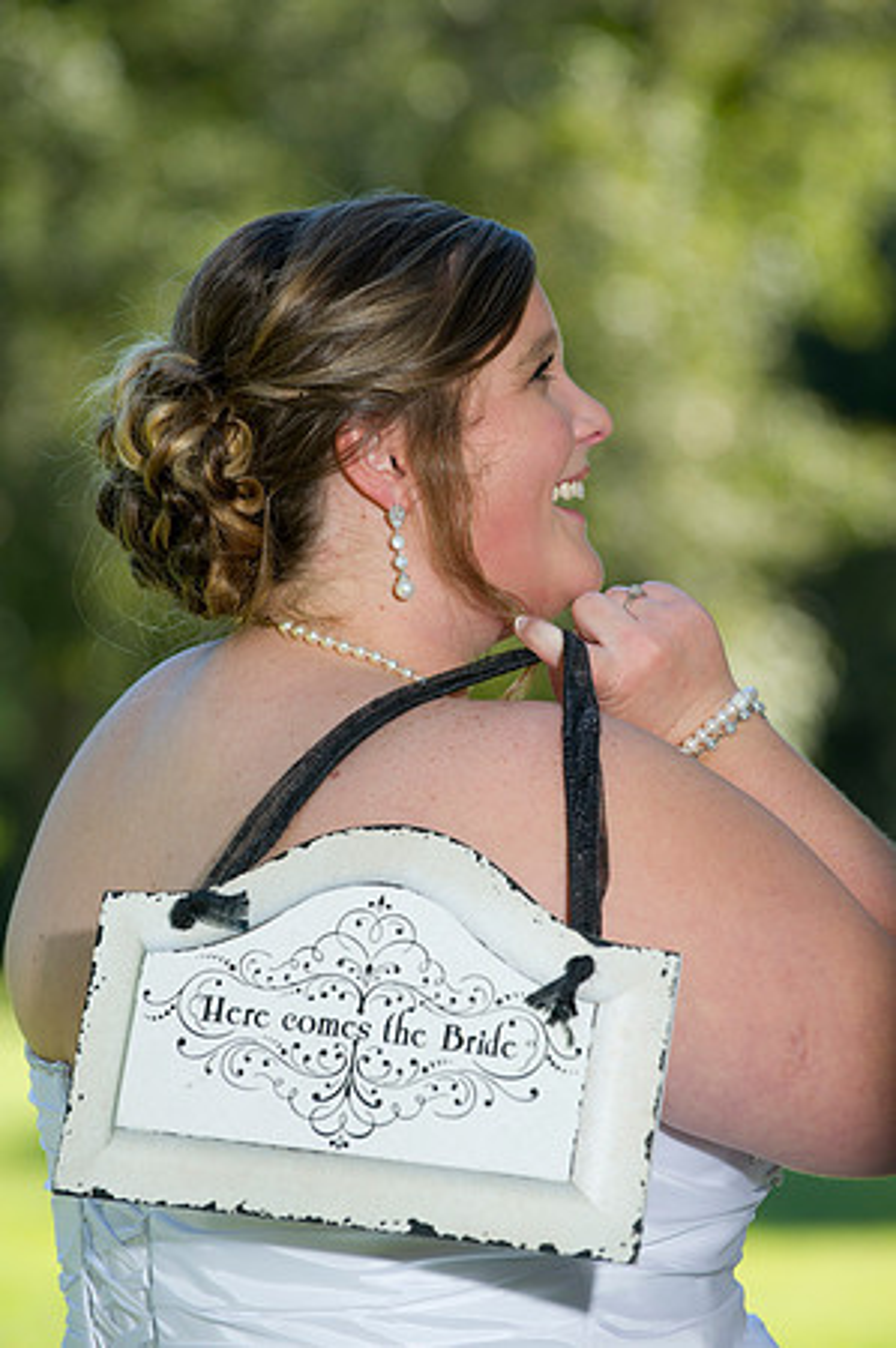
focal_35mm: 175
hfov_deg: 7.8
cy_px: 674
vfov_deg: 11.8
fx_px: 6548
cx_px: 448
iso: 200
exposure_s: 1/250
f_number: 4.5
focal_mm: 175
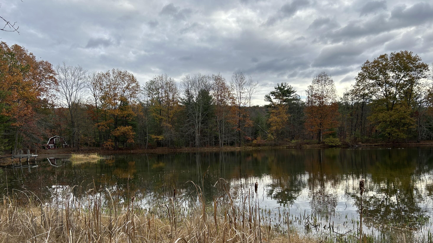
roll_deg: +1.6
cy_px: 152
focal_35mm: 29
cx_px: 214
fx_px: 333
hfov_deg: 66.1
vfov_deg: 39.9
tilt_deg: -1.5
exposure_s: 1/1326
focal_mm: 5.7
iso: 50
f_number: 1.5
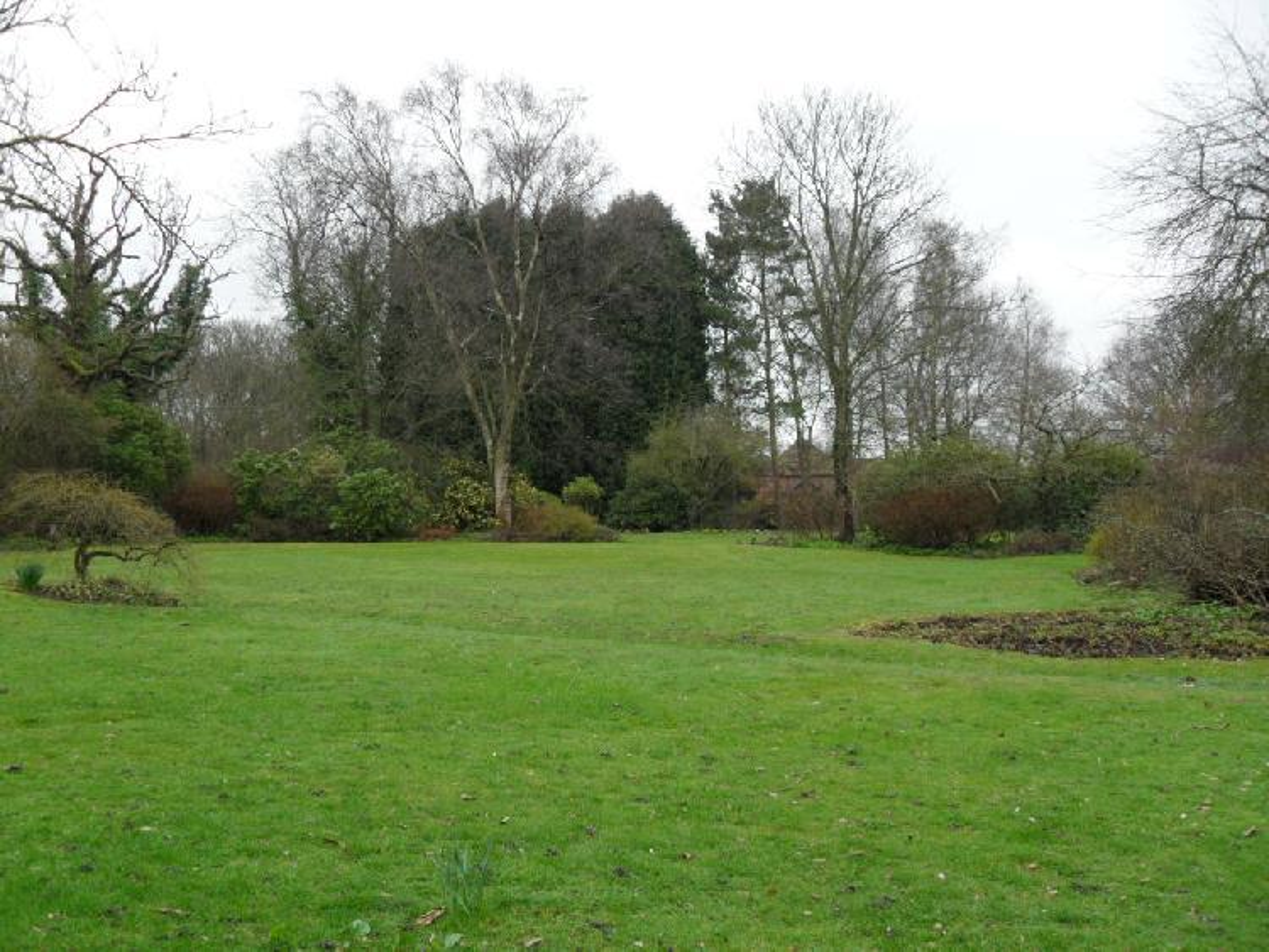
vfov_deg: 40.7
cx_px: 634
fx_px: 1283
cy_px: 476
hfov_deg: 52.6
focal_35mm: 35
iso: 100
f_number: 2.8
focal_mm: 6.2
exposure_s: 1/250
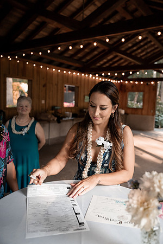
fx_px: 197
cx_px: 82
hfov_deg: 45.0
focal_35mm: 29
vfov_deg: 63.7
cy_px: 122
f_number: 2.8
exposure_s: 1/400
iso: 500
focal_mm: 29
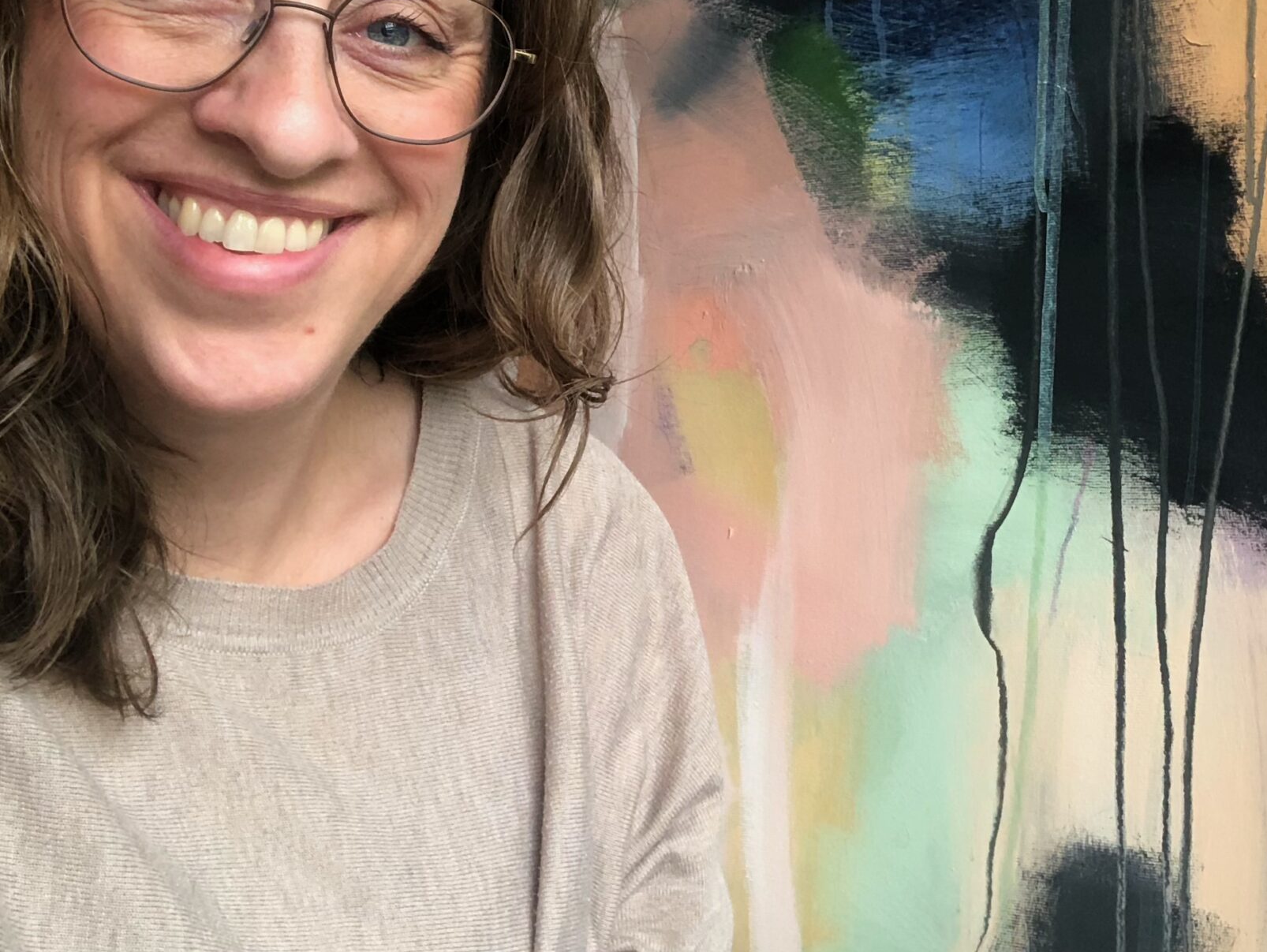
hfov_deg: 37.3
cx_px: 770
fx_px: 1868
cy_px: 273
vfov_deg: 28.3
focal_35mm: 51
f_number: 2.2
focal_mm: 2.87
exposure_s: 1/120
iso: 100
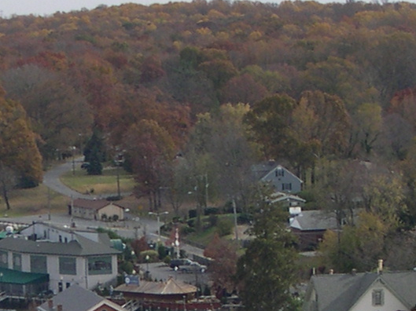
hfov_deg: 9.8
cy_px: 324
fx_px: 2426
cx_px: 63
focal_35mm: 202
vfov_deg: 7.3
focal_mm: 10.1
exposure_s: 1/121
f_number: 8.4
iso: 100
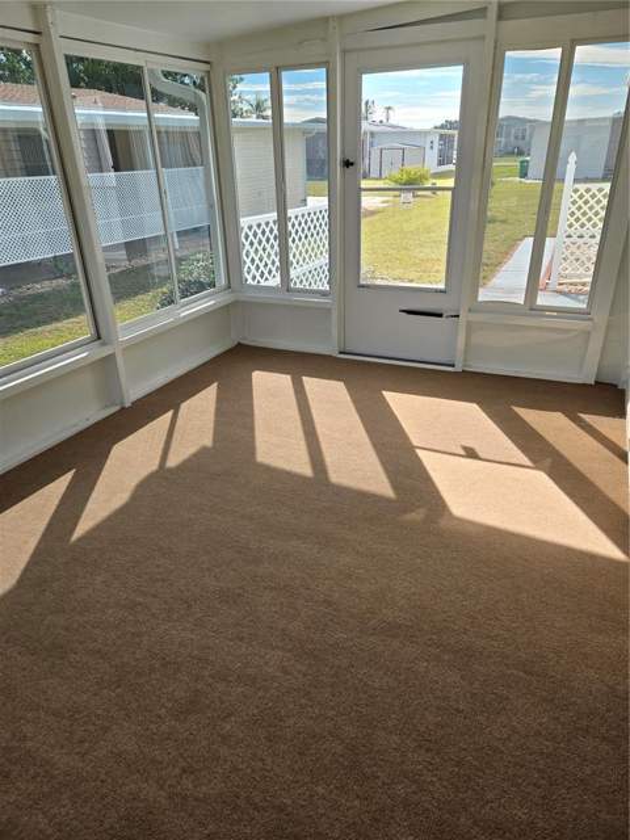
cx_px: 315
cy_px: 420
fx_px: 558
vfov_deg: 73.9
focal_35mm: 23
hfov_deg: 58.9
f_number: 1.8
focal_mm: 5.4
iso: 25
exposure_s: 1/767
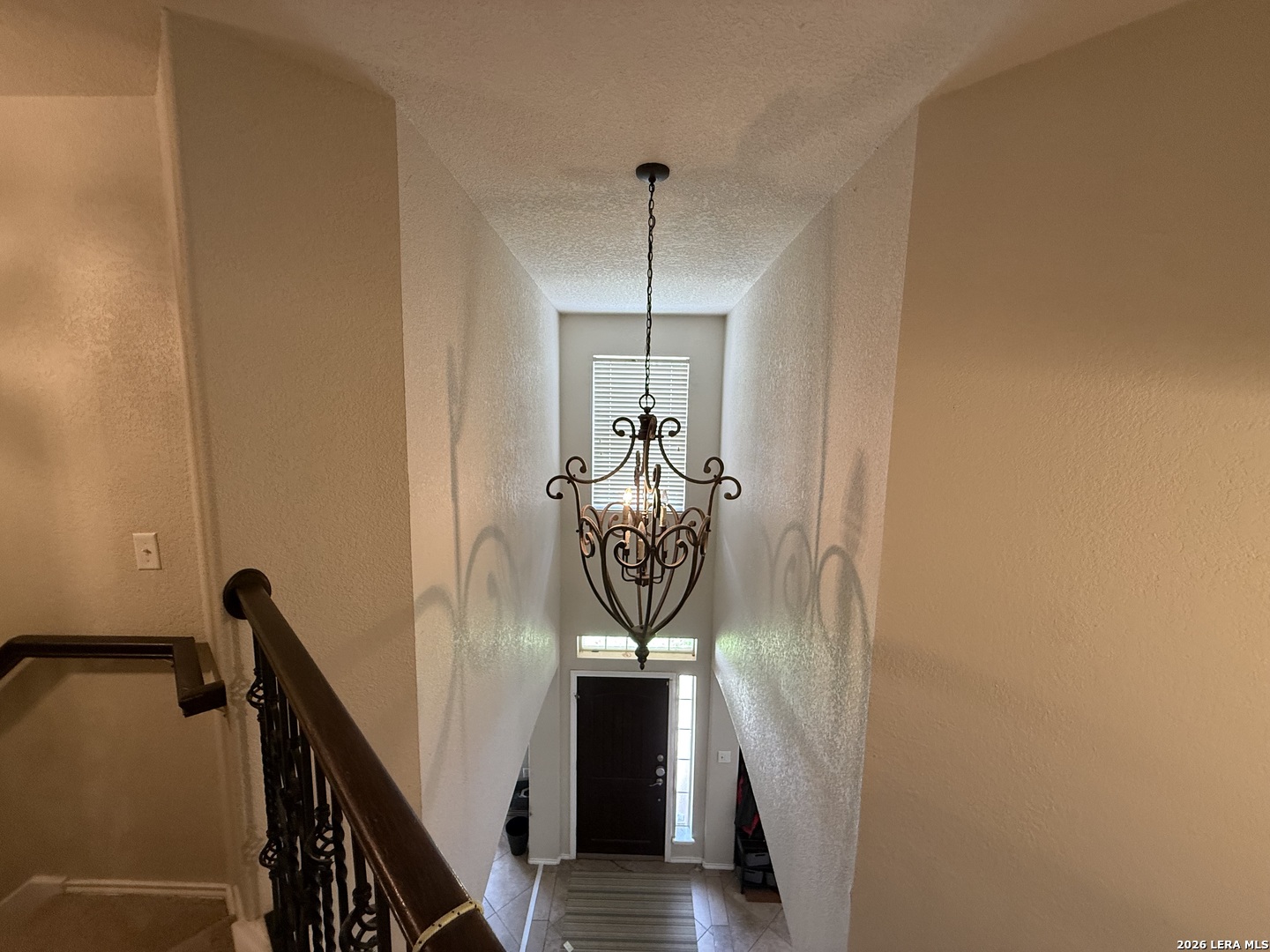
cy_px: 476
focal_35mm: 14
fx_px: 514
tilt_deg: -7.8
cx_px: 635
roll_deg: -1.7
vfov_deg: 85.7
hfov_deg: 102.1
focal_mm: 2.22
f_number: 2.2
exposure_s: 1/60
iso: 200
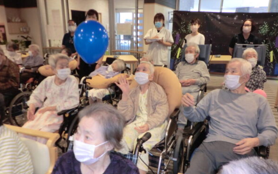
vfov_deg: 44.4
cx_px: 138
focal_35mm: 28
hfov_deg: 66.5
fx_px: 212
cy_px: 97
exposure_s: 1/60
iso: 320
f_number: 2.8
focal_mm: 4.7
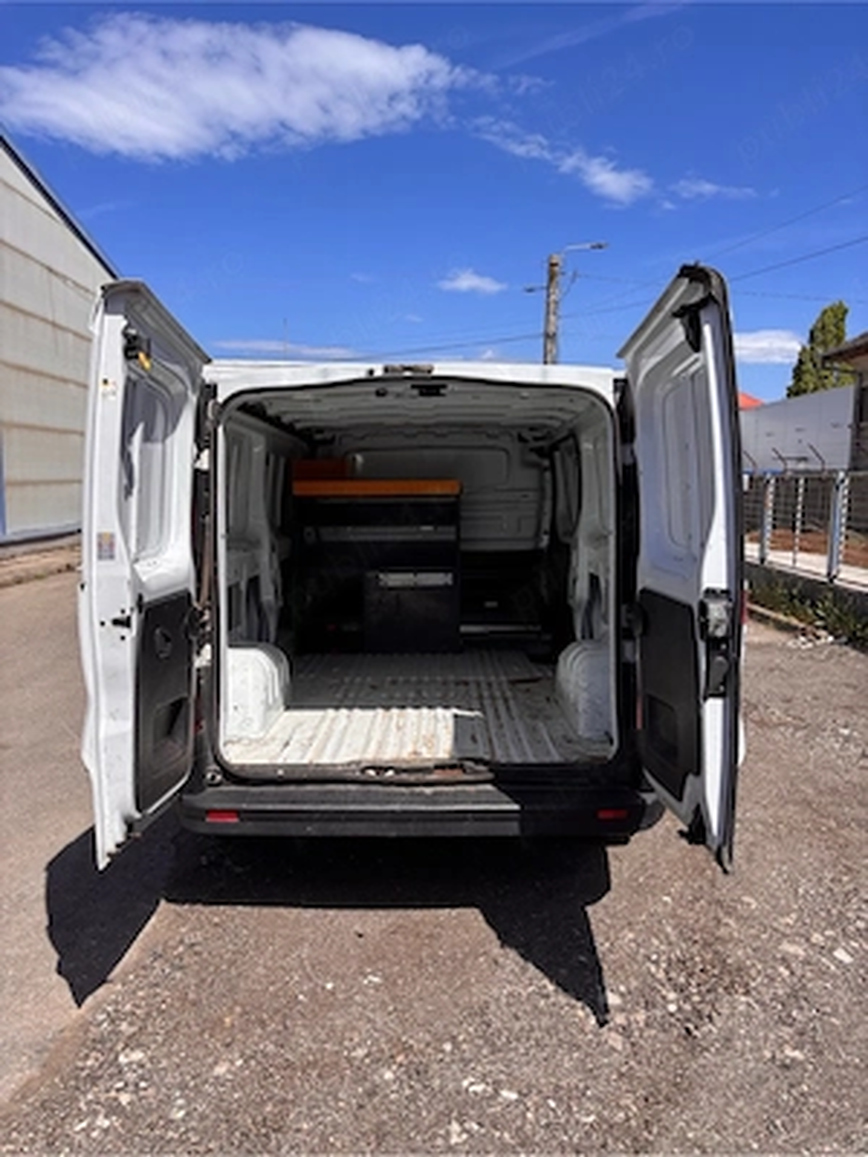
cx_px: 434
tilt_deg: -7.8
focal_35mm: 26
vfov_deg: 67.3
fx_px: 869
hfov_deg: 53.1
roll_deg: -2.3
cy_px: 578
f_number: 1.6
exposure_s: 1/3311
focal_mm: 5.96
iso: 50
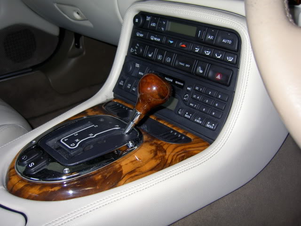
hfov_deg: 54.0
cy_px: 113
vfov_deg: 41.8
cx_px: 150
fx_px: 296
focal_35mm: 34
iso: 50
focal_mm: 5.6
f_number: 2.8
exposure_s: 1/60
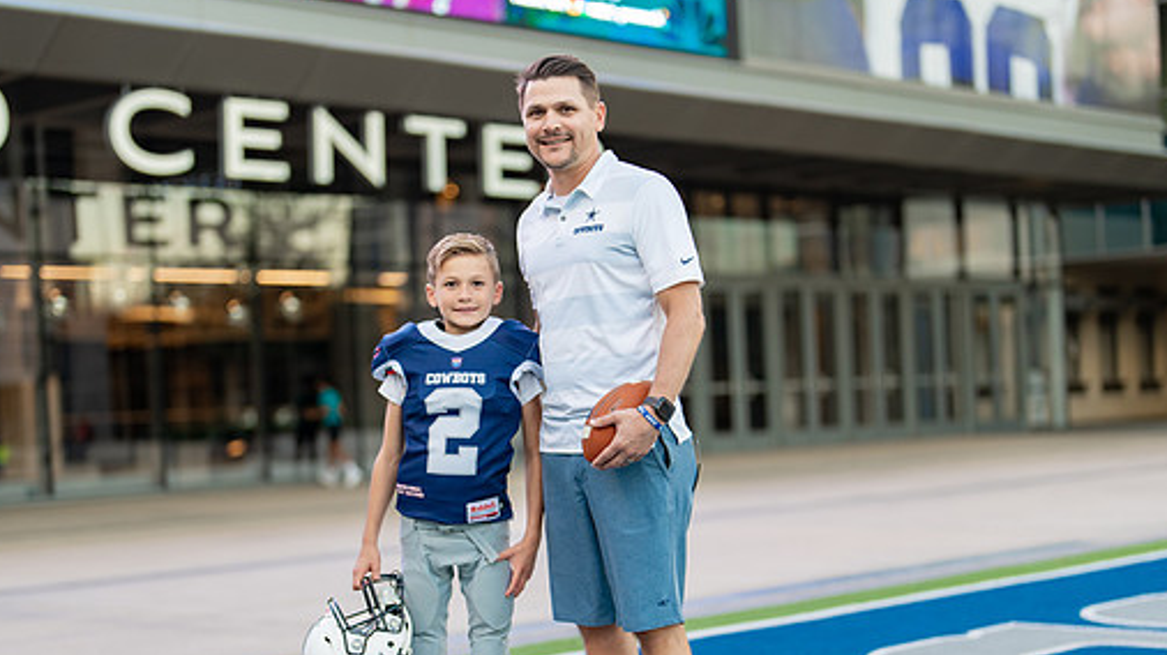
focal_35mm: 69
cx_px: 558
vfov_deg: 17.4
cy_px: 459
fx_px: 2134
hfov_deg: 30.6
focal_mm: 50
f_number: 1.2
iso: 160
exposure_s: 1/400
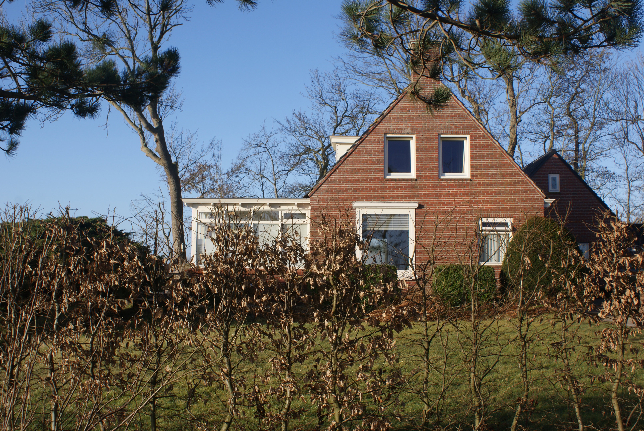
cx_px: 322
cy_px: 216
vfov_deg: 34.3
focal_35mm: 39
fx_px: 699
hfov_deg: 49.5
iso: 100
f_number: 11
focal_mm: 26
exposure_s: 1/80
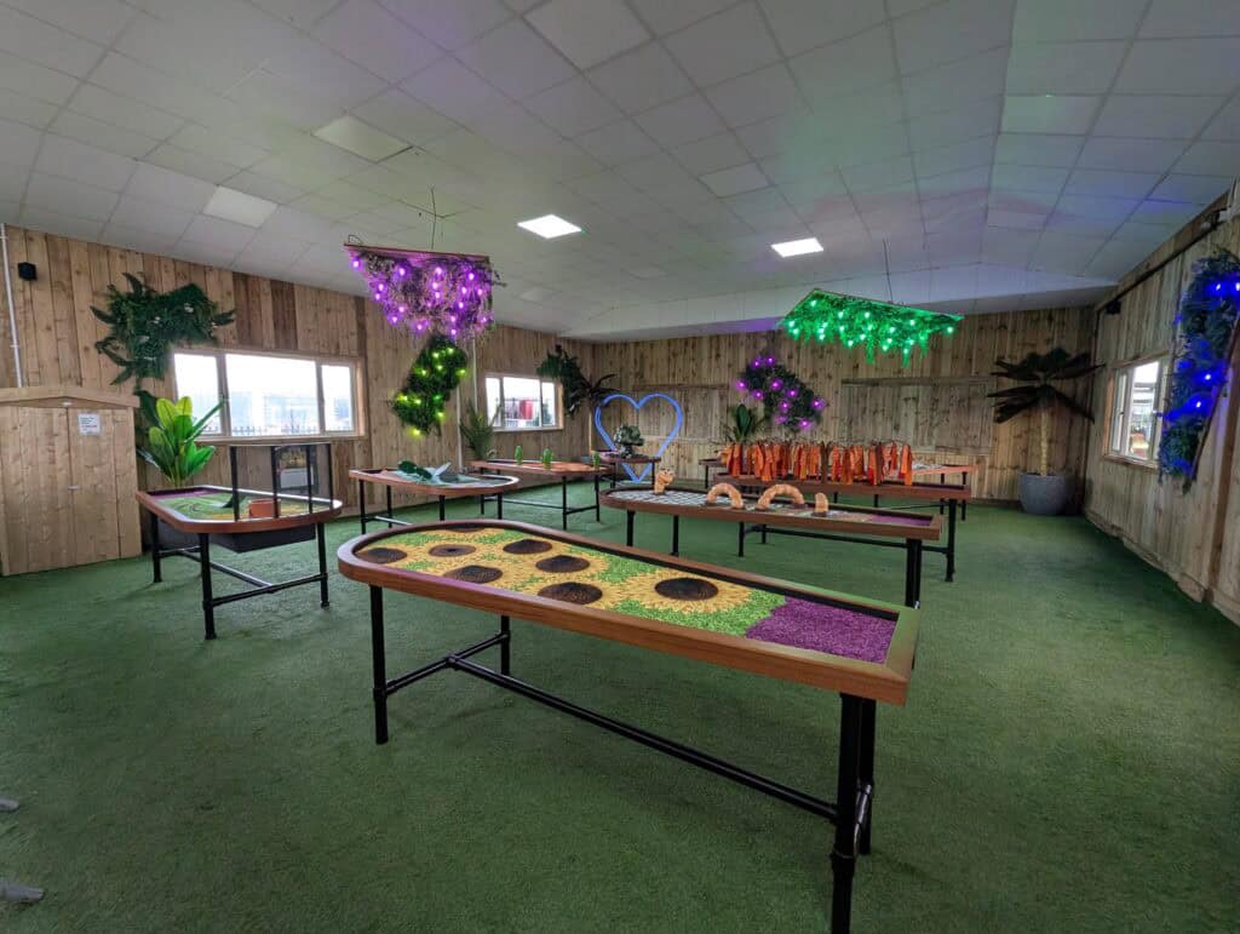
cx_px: 620
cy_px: 467
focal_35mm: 13
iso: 278
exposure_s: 1/100
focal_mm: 1.9
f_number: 2.2
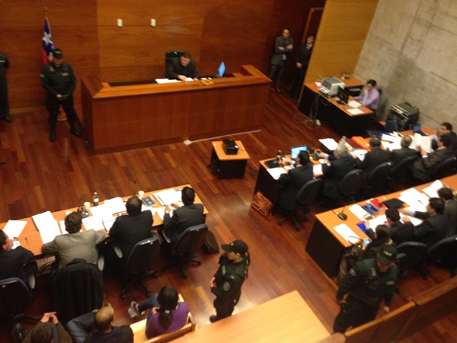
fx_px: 436
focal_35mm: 33
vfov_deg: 42.9
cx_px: 228
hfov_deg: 55.4
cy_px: 172
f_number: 2.4
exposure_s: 1/20
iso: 320
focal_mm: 4.12
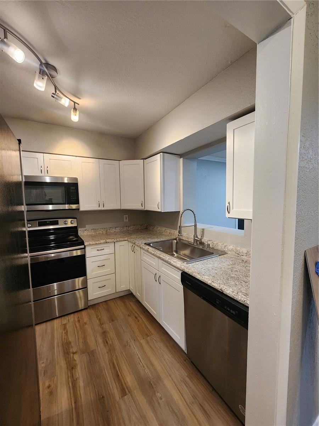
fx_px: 160
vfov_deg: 106.2
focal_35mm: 13
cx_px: 160
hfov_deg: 89.9
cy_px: 213
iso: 200
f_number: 2.2
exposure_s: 1/60
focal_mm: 2.2
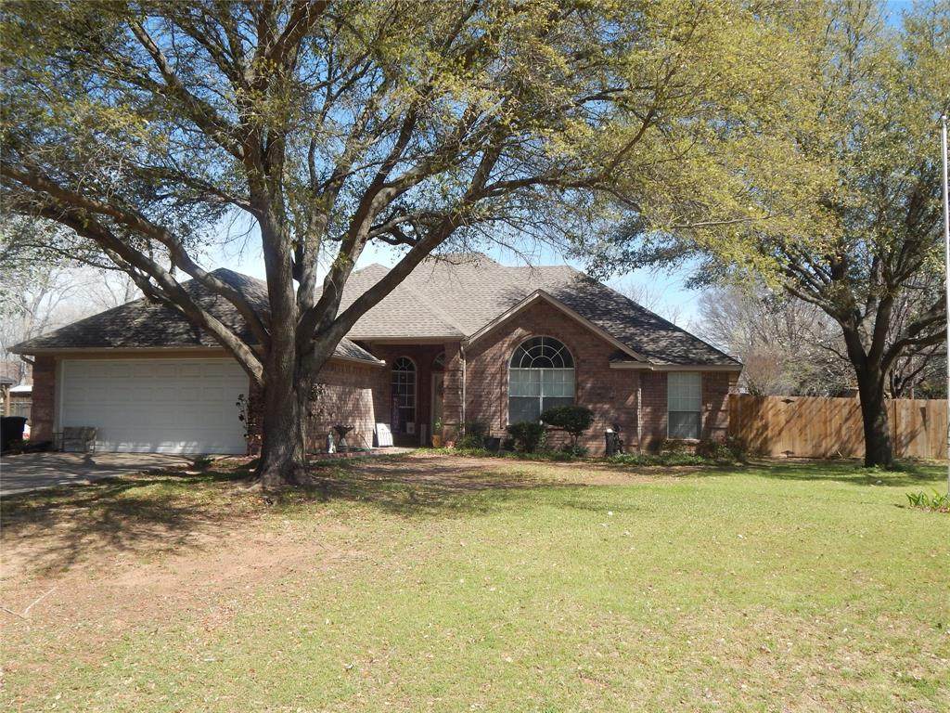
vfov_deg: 40.7
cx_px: 475
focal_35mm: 35
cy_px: 356
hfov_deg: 52.6
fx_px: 961
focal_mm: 6.1
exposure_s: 1/640
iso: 125
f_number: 3.3
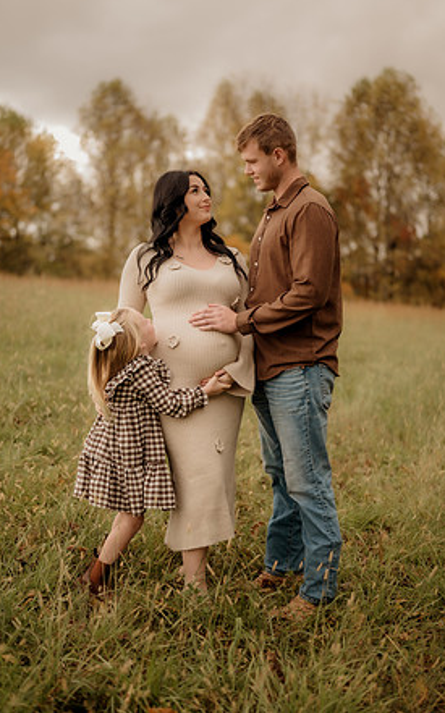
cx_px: 218
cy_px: 352
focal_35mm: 52
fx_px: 1011
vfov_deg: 38.9
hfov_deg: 24.8
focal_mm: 50
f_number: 1.8
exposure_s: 1/320
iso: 200
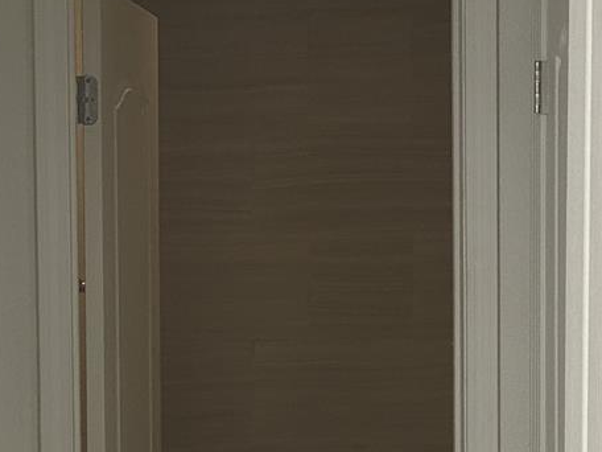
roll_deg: +0.0
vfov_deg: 10.1
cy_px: 453
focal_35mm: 146
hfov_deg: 13.5
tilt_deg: -4.0
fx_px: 2539
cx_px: 149
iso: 40
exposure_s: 1/120
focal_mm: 6
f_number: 2
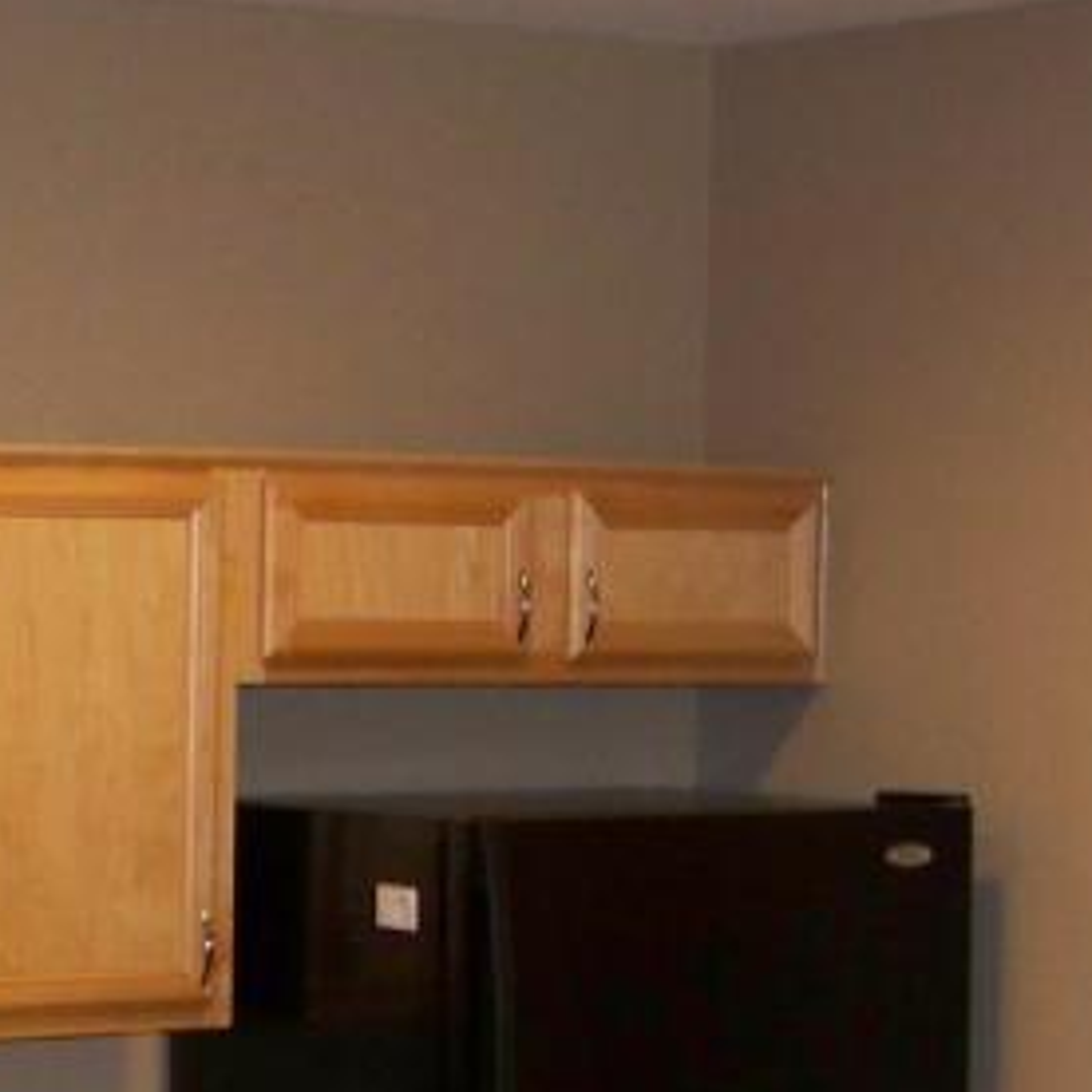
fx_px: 4211
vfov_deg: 14.6
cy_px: 973
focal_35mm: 118
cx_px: 75
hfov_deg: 14.6
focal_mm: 5.85
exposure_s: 1/30
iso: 200
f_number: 2.8
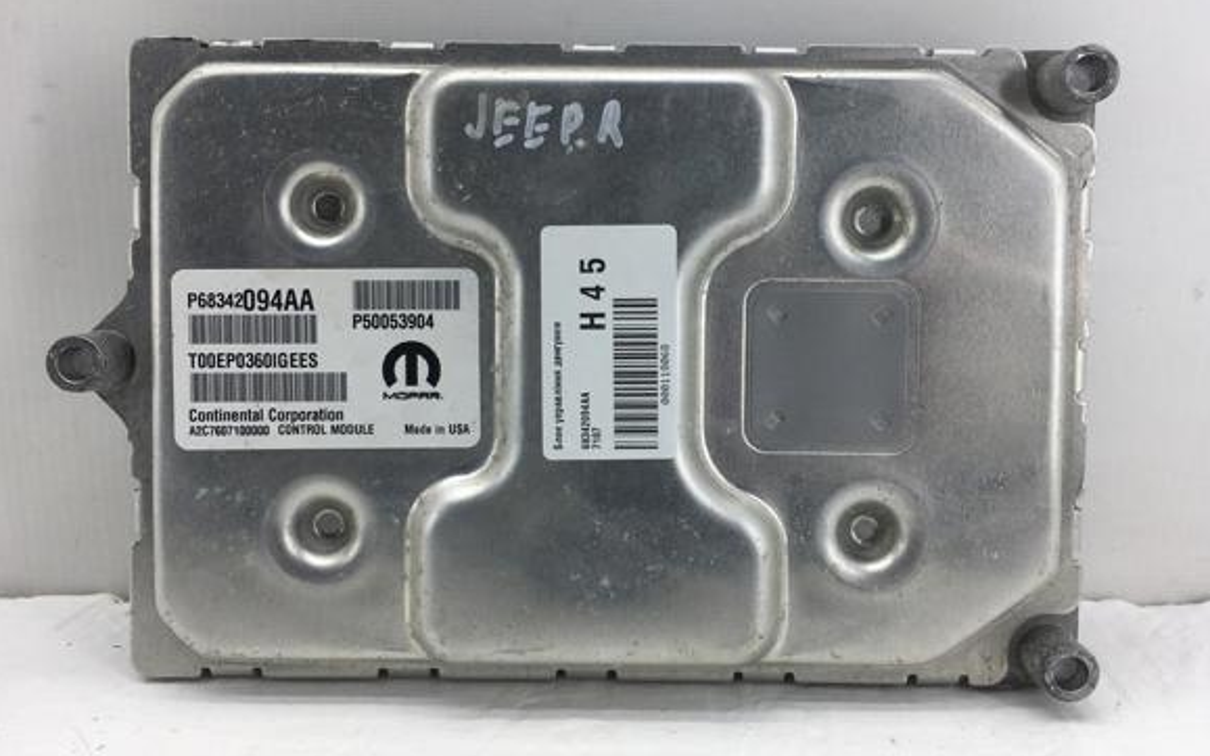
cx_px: 627
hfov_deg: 56.7
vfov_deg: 37.3
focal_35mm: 34
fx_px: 1121
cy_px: 355
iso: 25
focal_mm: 4.15
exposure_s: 1/232
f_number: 2.2
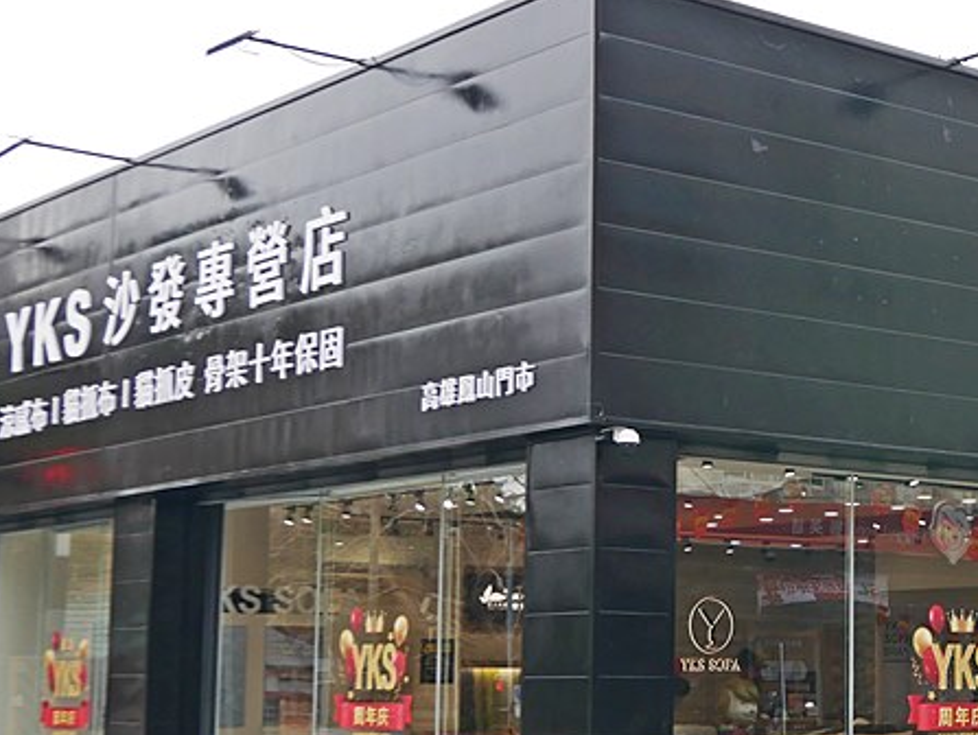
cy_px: 428
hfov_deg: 24.8
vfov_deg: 19.4
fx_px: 2149
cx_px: 901
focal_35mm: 76
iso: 200
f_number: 4
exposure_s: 1/500
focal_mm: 17
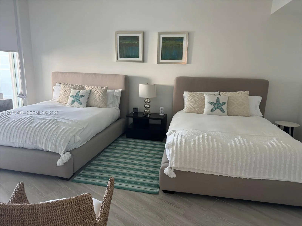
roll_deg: -2.1
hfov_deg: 71.6
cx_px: 151
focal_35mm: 24
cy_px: 113
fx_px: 209
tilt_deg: -12.7
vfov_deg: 56.8
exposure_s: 1/60
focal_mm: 6.76
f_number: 1.78
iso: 250
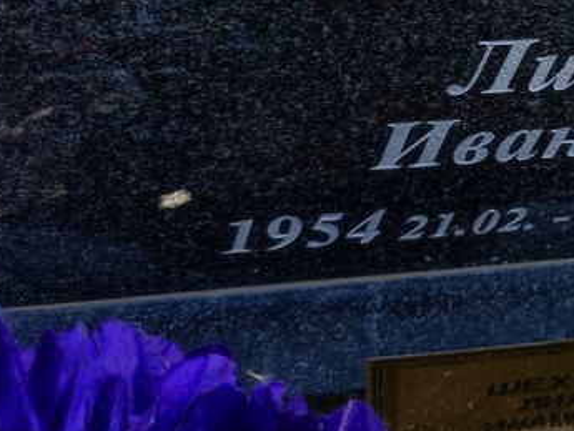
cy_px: -10
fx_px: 962
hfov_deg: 30.6
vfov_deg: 24.0
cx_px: 587
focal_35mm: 58
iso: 58
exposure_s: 1/100
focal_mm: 6.04
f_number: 1.9
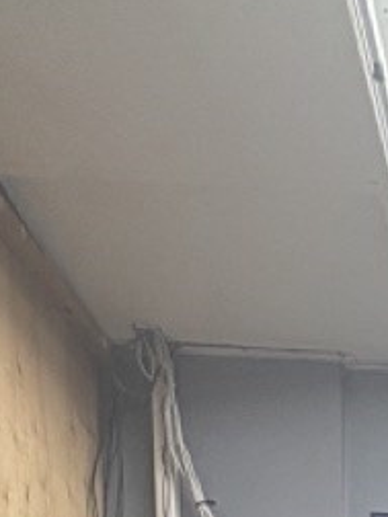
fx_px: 1061
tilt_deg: -5.9
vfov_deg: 16.7
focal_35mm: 71
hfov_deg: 17.8
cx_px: 636
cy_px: 1139
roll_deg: -1.3
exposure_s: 1/64
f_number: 2.2
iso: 200
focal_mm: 2.22
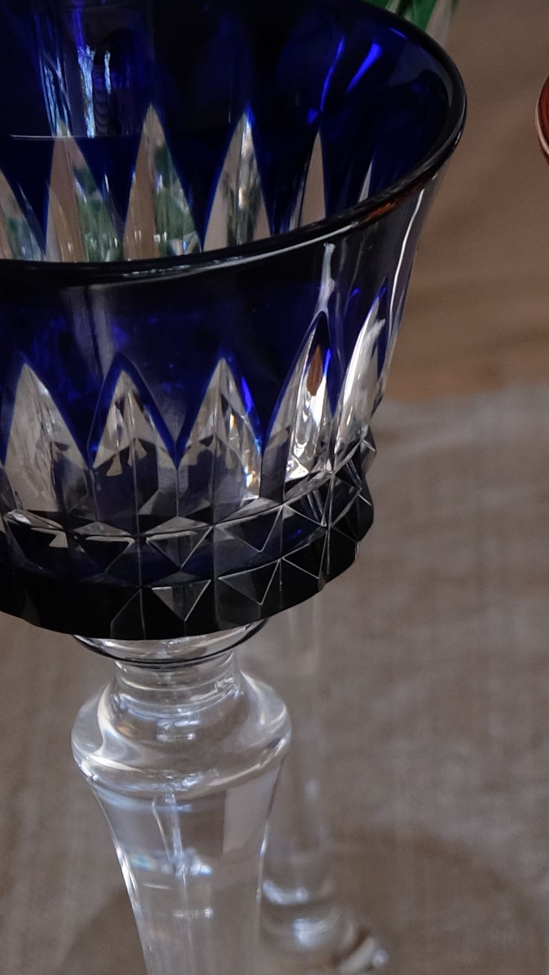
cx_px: 981
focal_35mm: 198
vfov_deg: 10.9
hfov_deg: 6.0
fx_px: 5123
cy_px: 672
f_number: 5
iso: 400
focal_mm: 32.9
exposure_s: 1/140
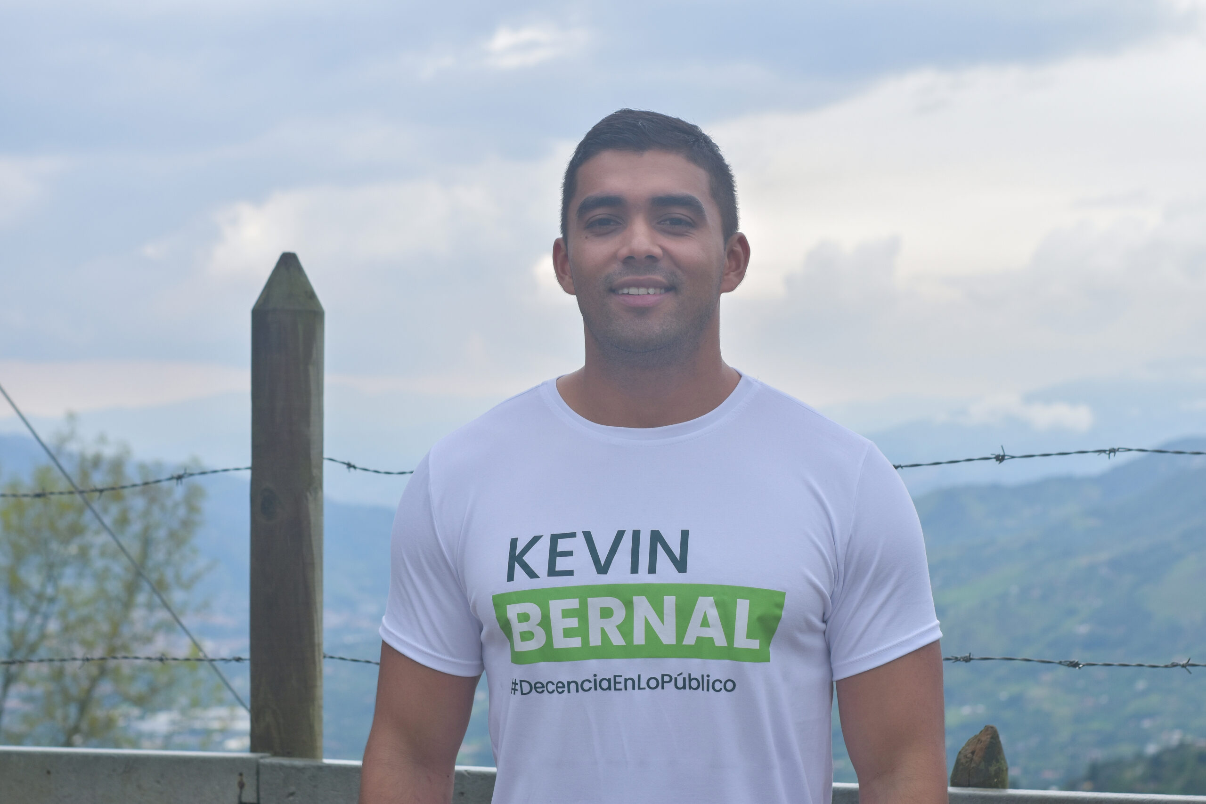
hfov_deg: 27.0
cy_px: 402
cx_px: 603
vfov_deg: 18.2
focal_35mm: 75
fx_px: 2512
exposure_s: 1/250
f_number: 7.1
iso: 200
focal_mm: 50
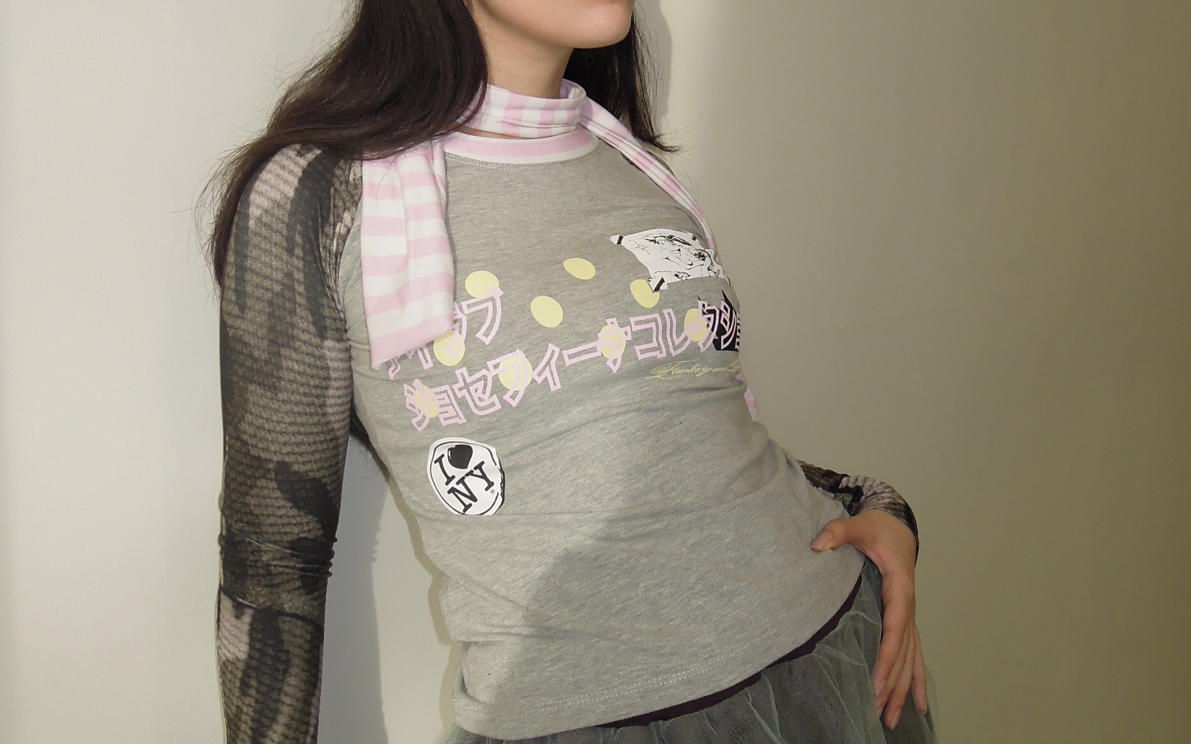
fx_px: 1104
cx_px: 596
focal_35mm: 34
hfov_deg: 56.7
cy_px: 299
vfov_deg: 37.1
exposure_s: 1/160
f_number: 2.8
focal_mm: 4.3
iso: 160
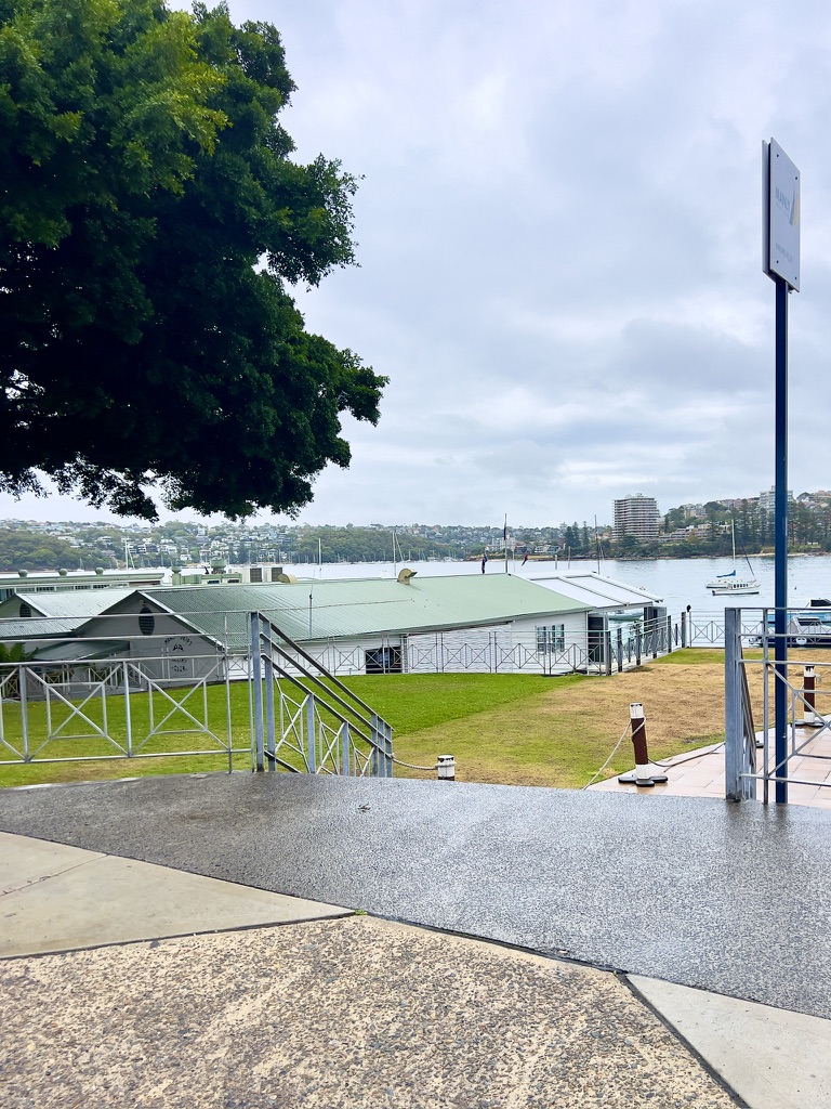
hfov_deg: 53.1
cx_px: 416
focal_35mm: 26
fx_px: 832
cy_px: 554
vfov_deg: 67.3
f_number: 1.5
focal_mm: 5.7
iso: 50
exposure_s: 1/2299
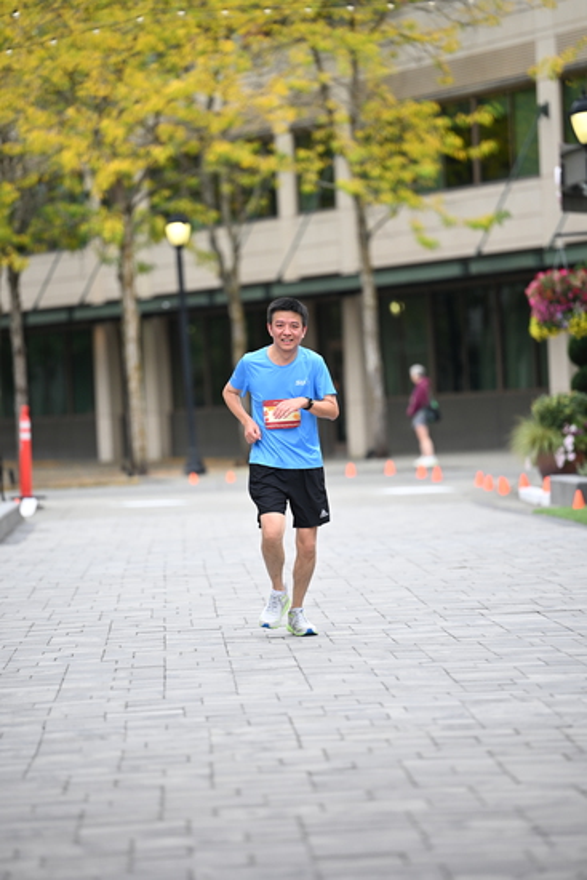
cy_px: 440
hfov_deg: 7.9
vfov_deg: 11.7
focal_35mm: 175
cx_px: 294
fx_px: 4277
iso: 640
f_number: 2.8
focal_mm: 175
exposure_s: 1/1600
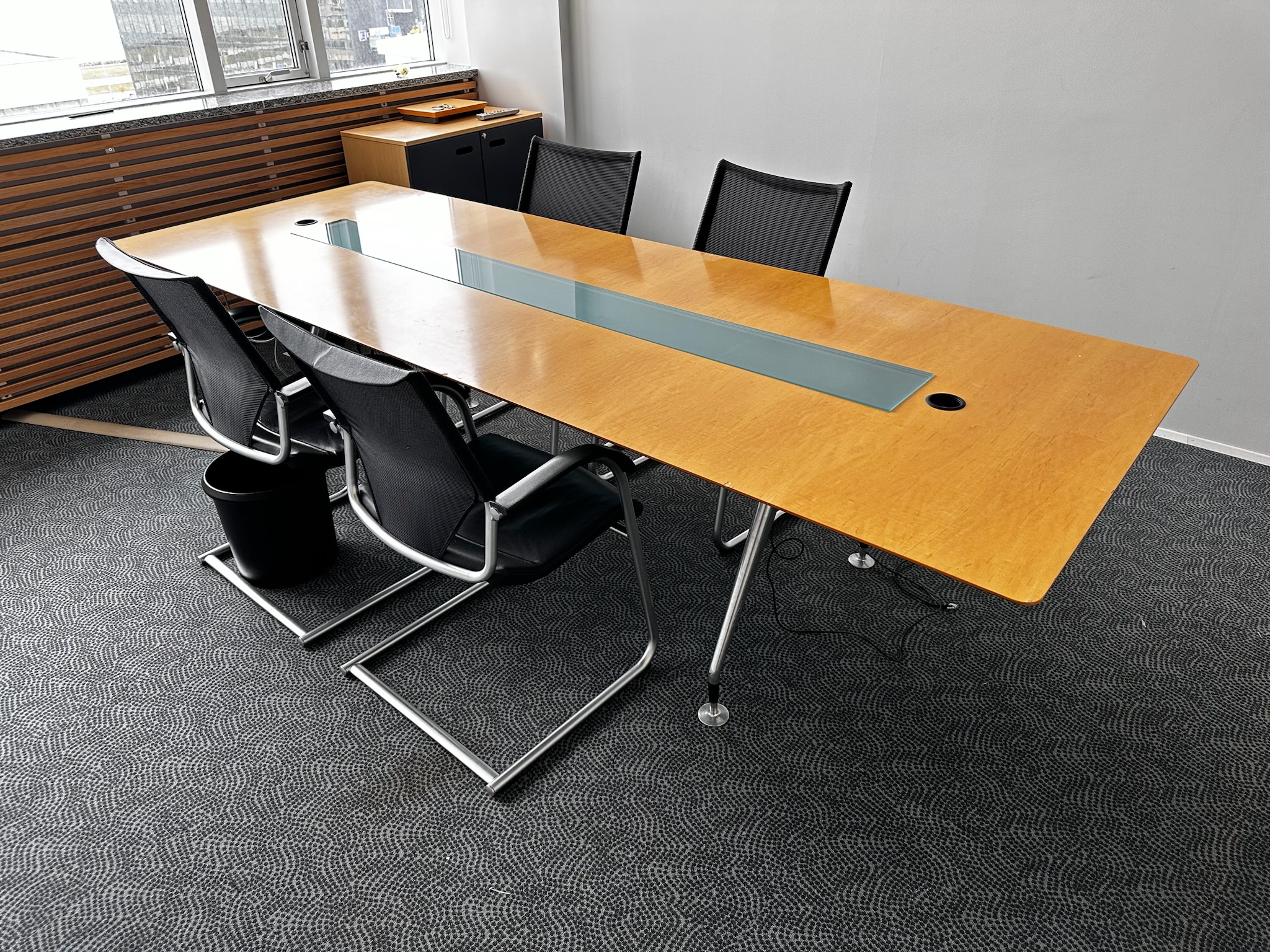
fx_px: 881
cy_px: 476
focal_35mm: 24
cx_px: 635
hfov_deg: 71.6
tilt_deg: -30.1
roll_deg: +0.7
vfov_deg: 56.8
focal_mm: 6.86
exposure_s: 1/121
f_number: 1.78
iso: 100
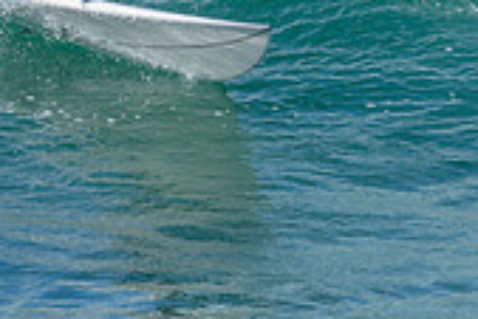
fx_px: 50219
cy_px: -38
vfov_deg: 0.4
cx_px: 264
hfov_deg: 0.5
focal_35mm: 3779
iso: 250
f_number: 6.3
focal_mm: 800
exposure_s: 1/2000
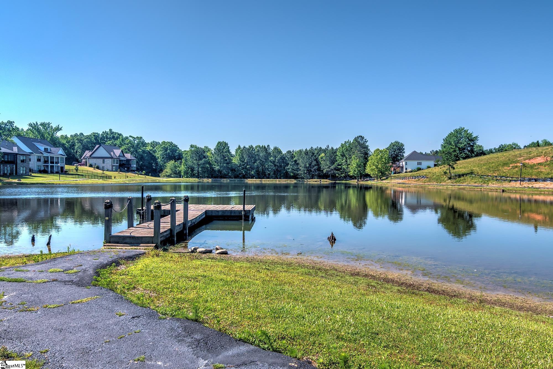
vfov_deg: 53.1
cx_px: 276
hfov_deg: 73.7
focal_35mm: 24
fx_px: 369
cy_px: 184
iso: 200
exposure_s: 1/1600
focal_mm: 16
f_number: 6.3
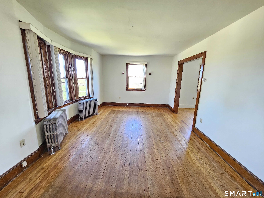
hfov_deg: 106.2
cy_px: 99
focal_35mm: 13
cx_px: 132
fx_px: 99
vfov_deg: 89.9
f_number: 2.2
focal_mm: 2.2
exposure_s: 1/60
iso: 250
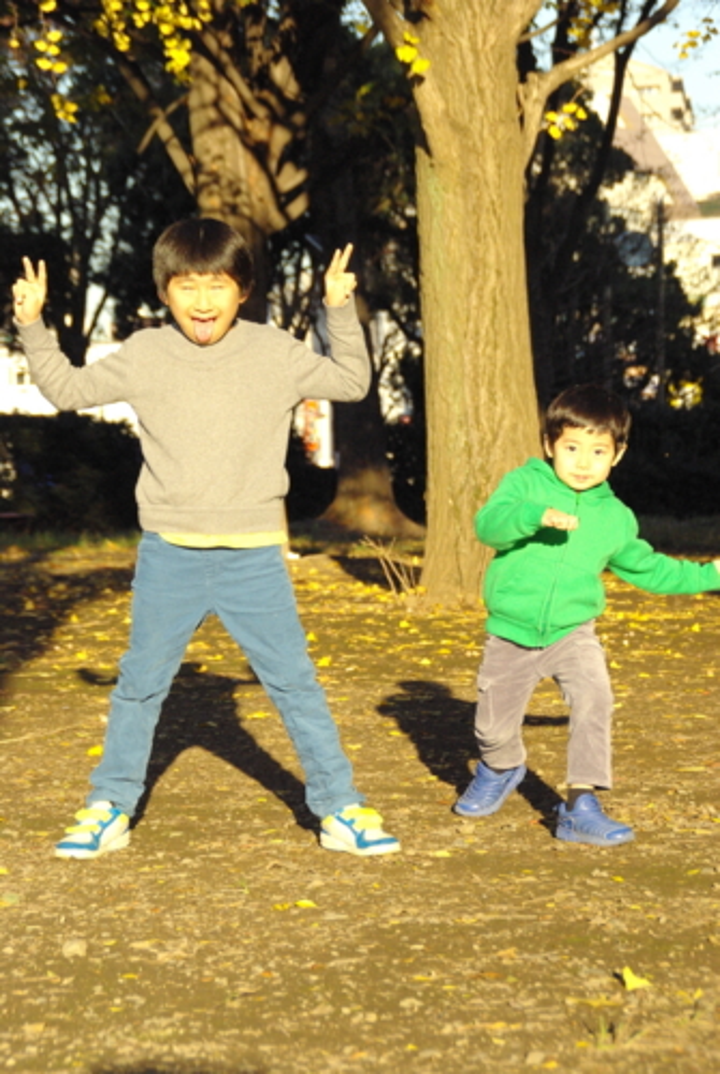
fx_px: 3049
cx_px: 360
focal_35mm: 102
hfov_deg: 13.5
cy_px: 537
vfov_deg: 20.0
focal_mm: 68
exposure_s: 1/1000
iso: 1600
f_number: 6.7
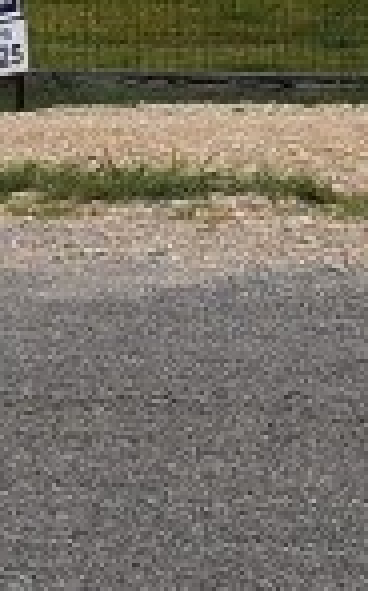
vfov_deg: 5.1
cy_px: -623
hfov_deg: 3.0
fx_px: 6524
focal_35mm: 405
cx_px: 2018
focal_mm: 34
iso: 400
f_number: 11
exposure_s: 1/400
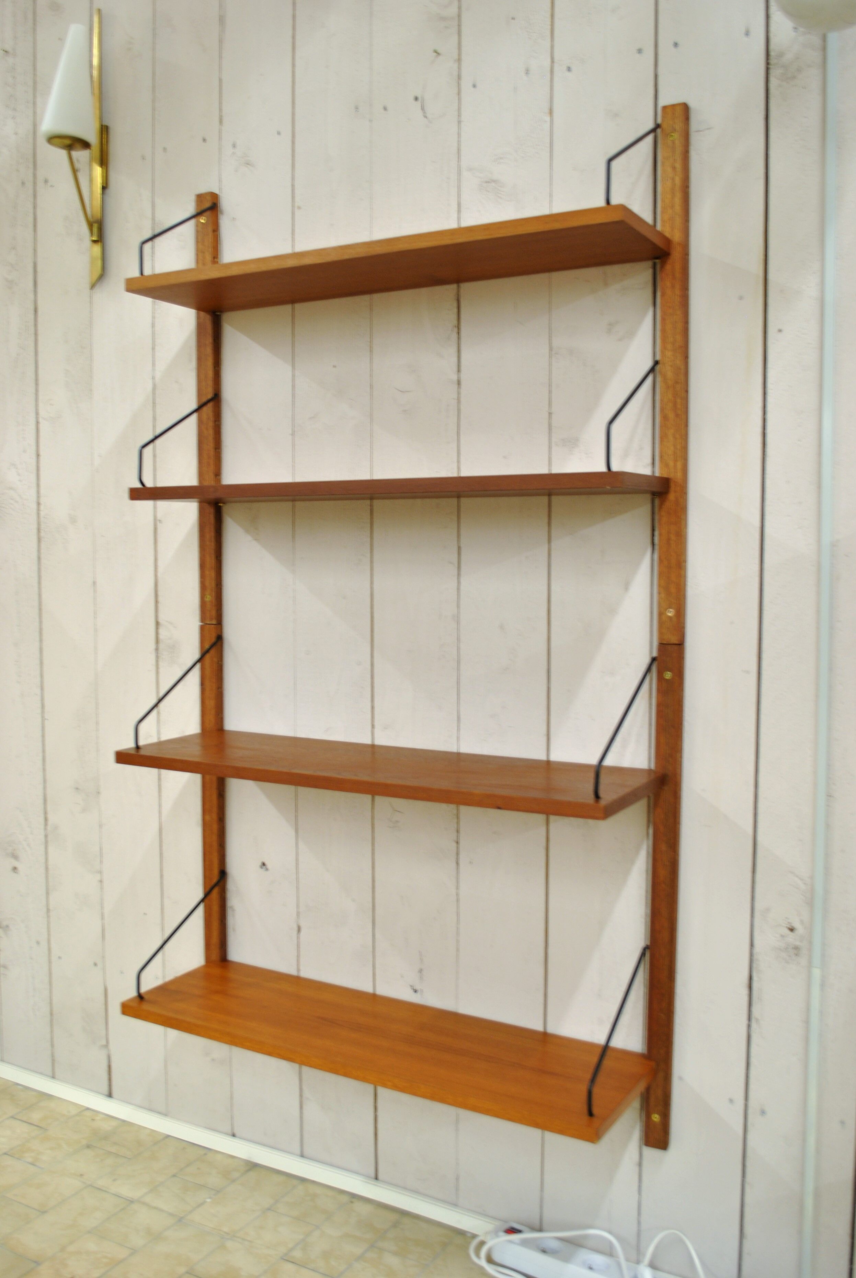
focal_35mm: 30
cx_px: 428
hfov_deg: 43.7
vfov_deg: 61.9
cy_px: 639
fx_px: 1067
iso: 200
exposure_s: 1/10
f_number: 4
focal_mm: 20
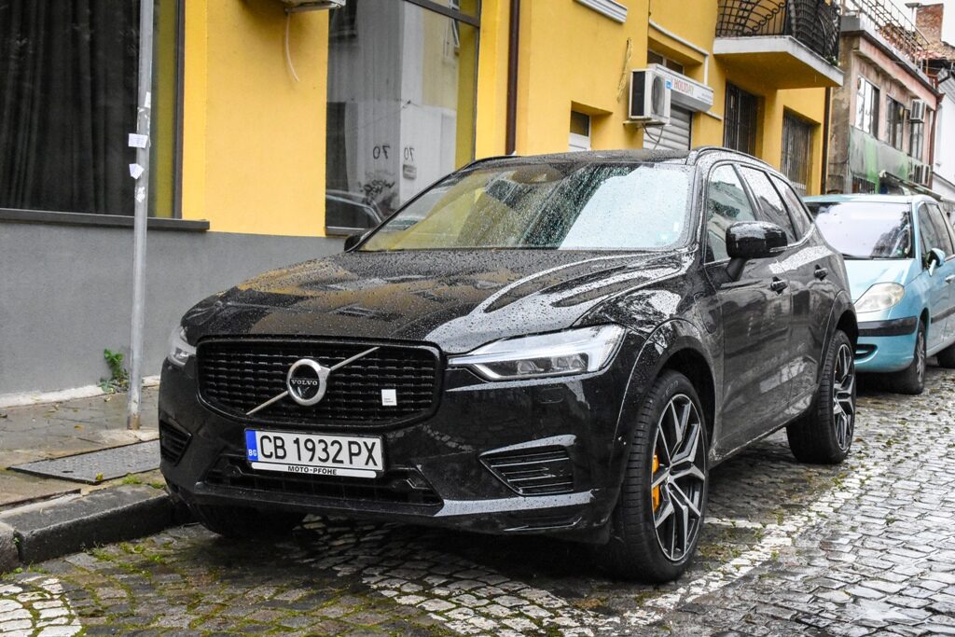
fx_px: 1273
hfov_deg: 41.1
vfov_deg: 28.1
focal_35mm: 48
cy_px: 318
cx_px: 478
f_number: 11
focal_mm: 32
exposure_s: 1/320
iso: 8000
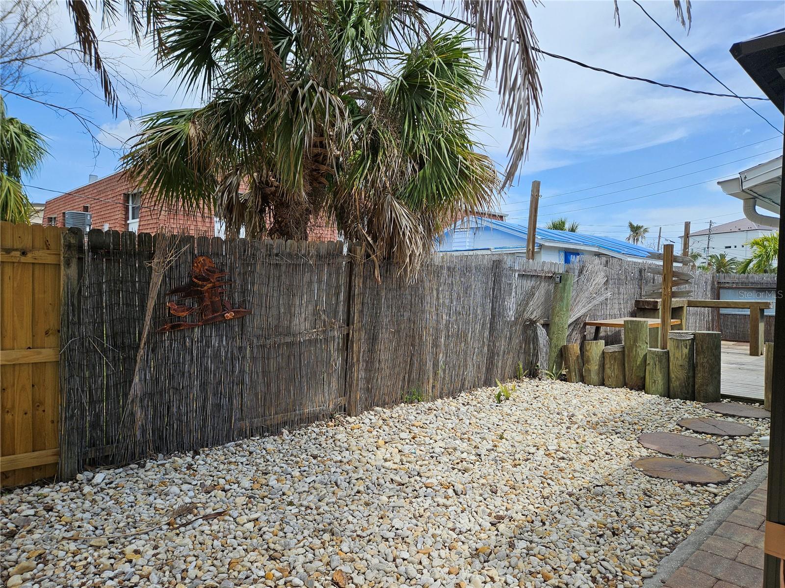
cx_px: 392
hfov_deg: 73.9
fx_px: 522
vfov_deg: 58.9
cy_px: 294
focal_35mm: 23
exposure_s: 1/1304
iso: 25
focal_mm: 5.4
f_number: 1.8
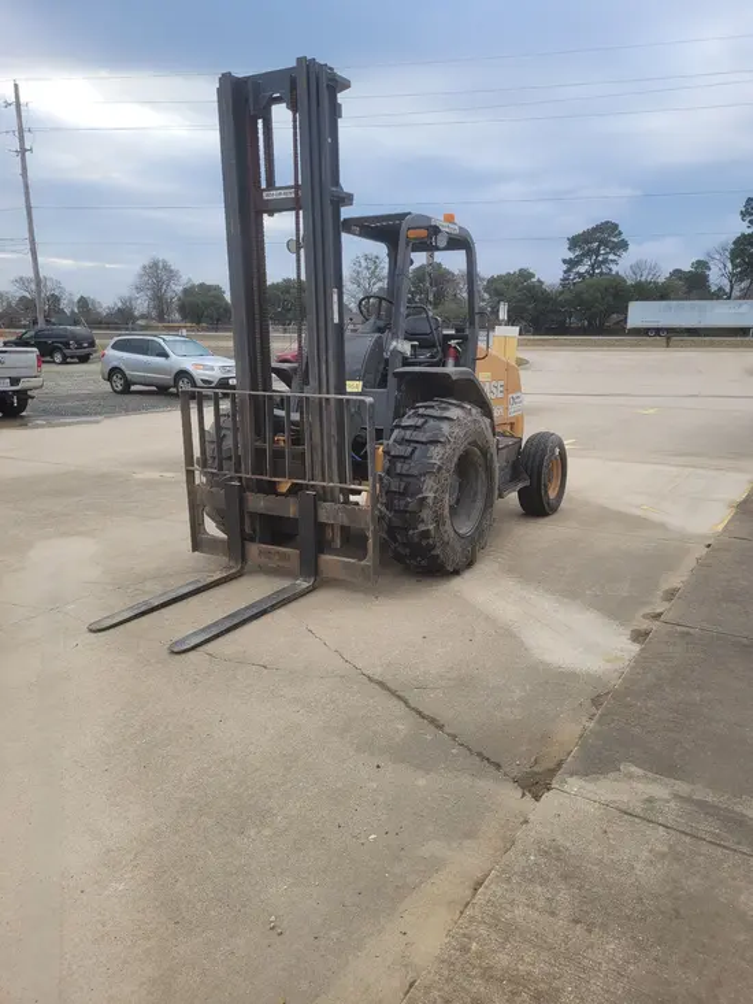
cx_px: 376
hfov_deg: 53.1
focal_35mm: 26
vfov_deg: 67.3
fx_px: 754
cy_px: 502
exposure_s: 1/640
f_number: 1.8
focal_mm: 5.4
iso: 40
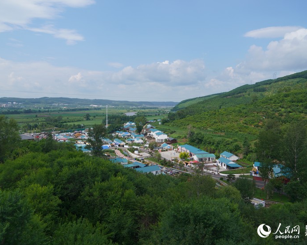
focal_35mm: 28
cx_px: 153
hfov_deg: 62.2
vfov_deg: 51.5
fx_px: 254
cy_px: 119
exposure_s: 1/640
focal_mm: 24
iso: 100
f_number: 5
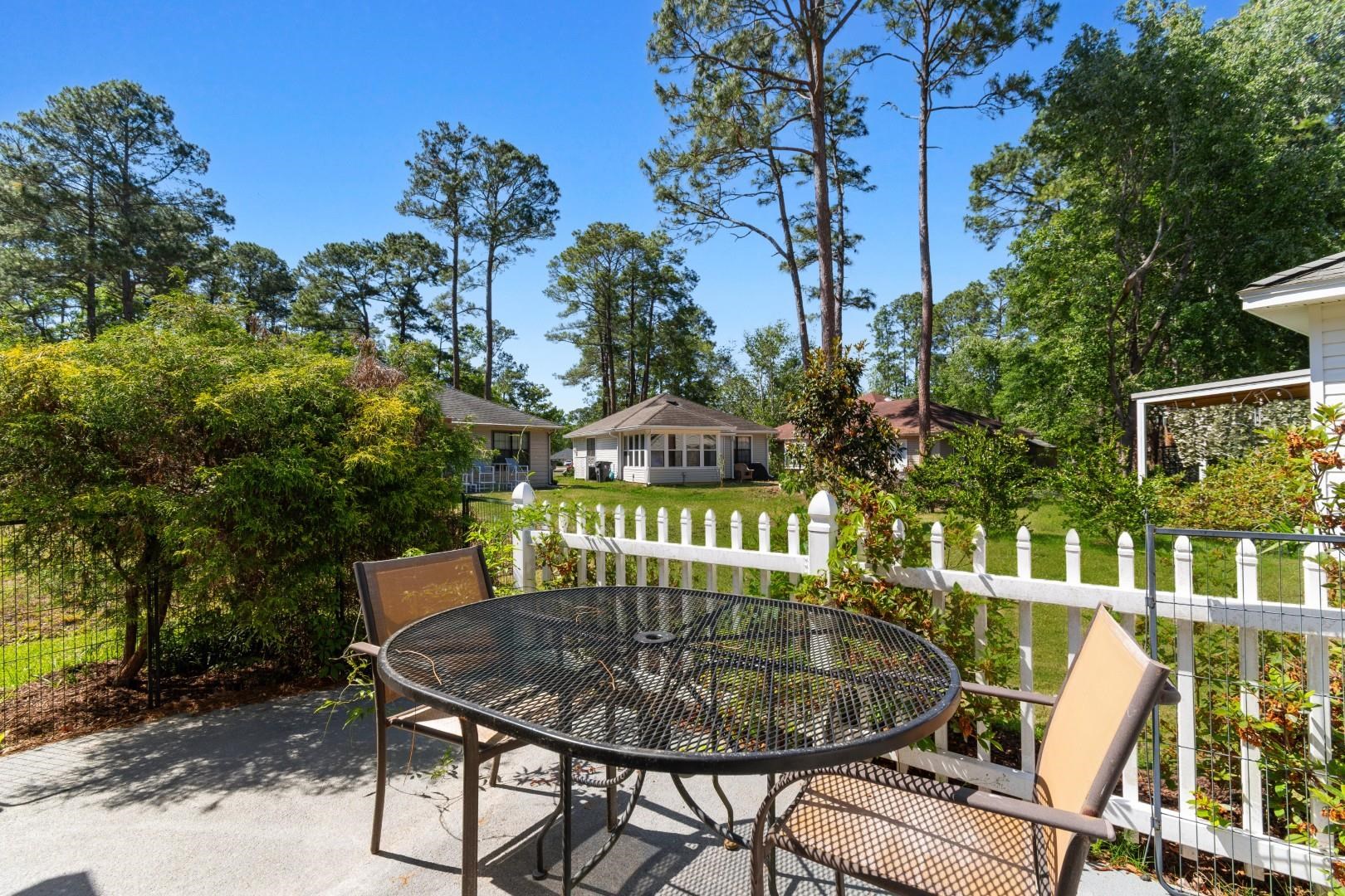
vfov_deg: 77.3
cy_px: 448
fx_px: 560
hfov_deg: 100.4
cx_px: 672
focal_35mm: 15
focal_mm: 10
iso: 100
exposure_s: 1/200
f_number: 7.1
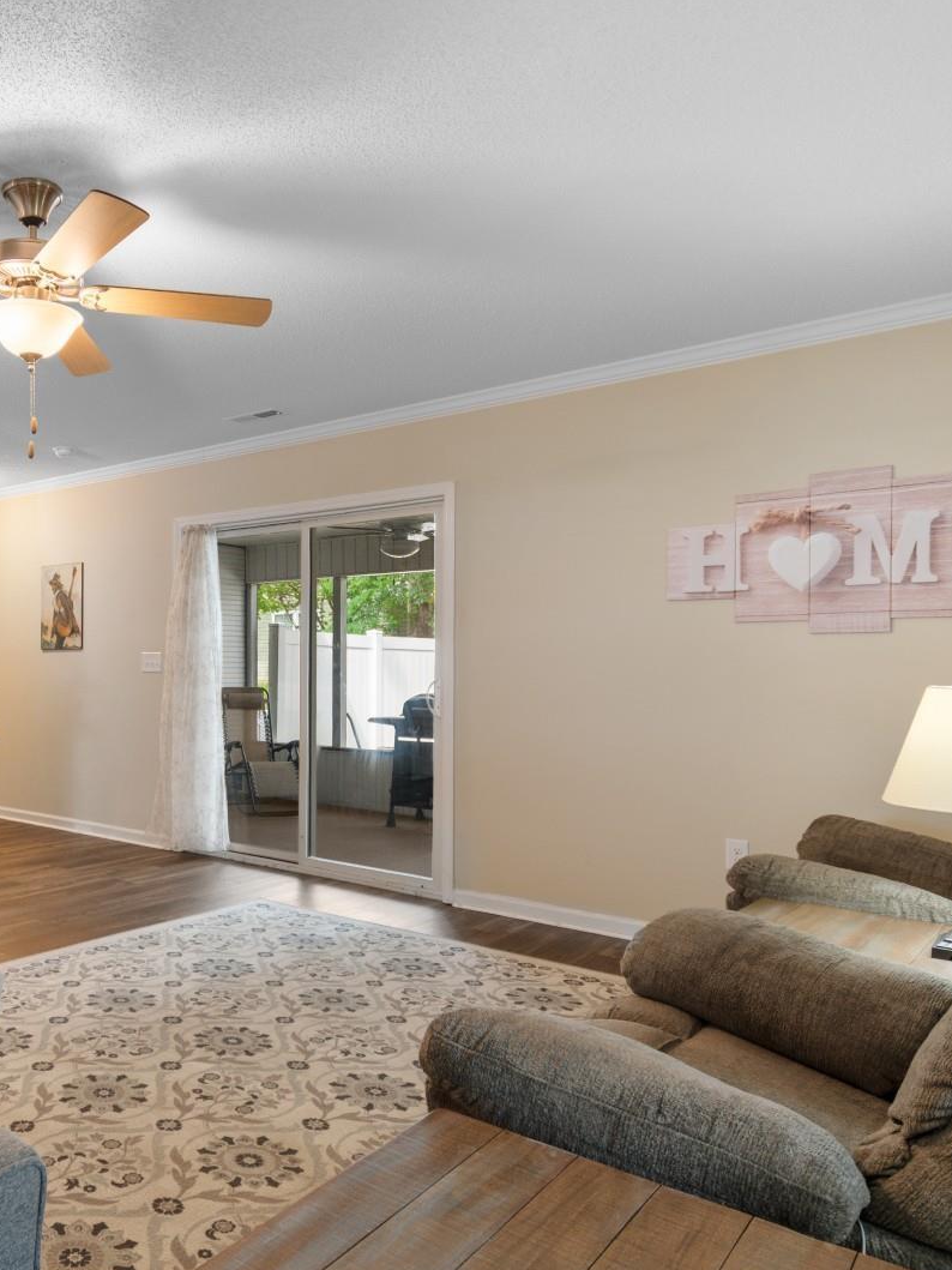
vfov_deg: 69.4
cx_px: 176
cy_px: 642
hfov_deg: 51.1
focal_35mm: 25
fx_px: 917
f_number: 4.8
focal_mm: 11.5
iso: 100
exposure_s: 1/8
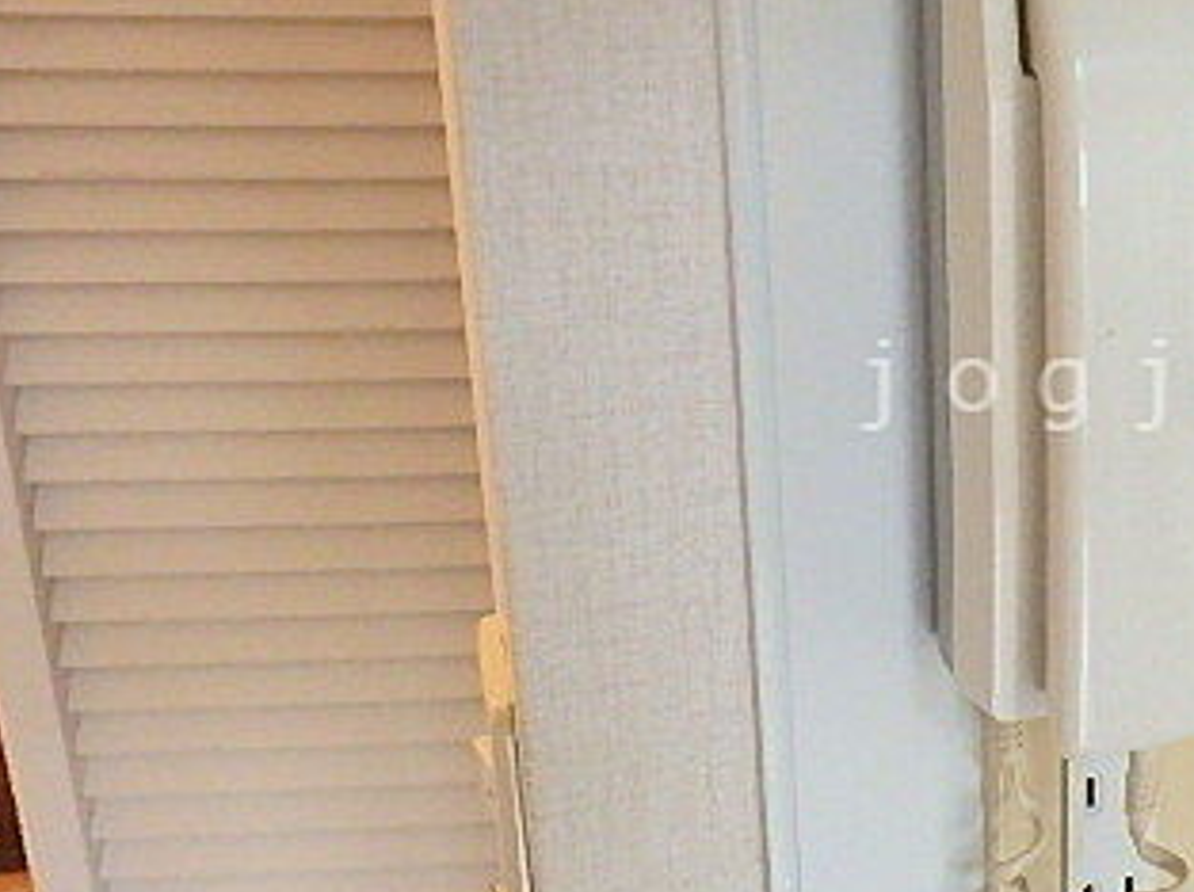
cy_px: 385
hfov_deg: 39.9
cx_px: 1122
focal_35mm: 43
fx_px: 1481
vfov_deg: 33.5
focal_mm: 3.7
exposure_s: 1/30
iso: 800
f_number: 3.5
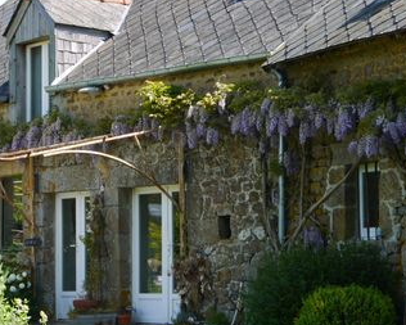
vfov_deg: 13.4
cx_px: 191
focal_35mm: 115
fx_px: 1382
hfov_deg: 16.7
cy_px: 170
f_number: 7.1
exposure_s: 1/200
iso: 160
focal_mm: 31
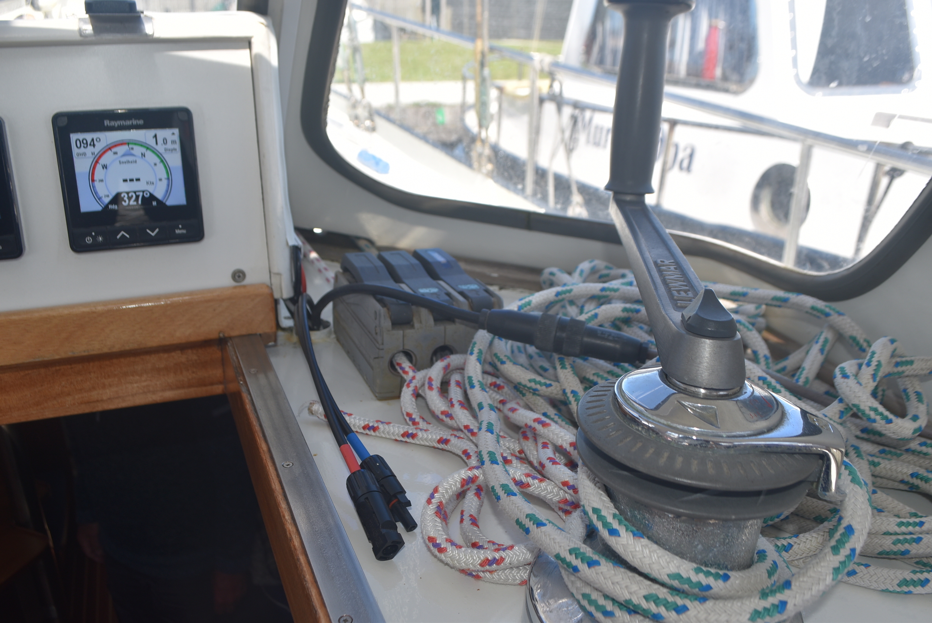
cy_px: 312
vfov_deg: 43.7
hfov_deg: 61.9
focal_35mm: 30
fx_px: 777
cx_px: 466
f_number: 5.6
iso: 100
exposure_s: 1/125
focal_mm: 20
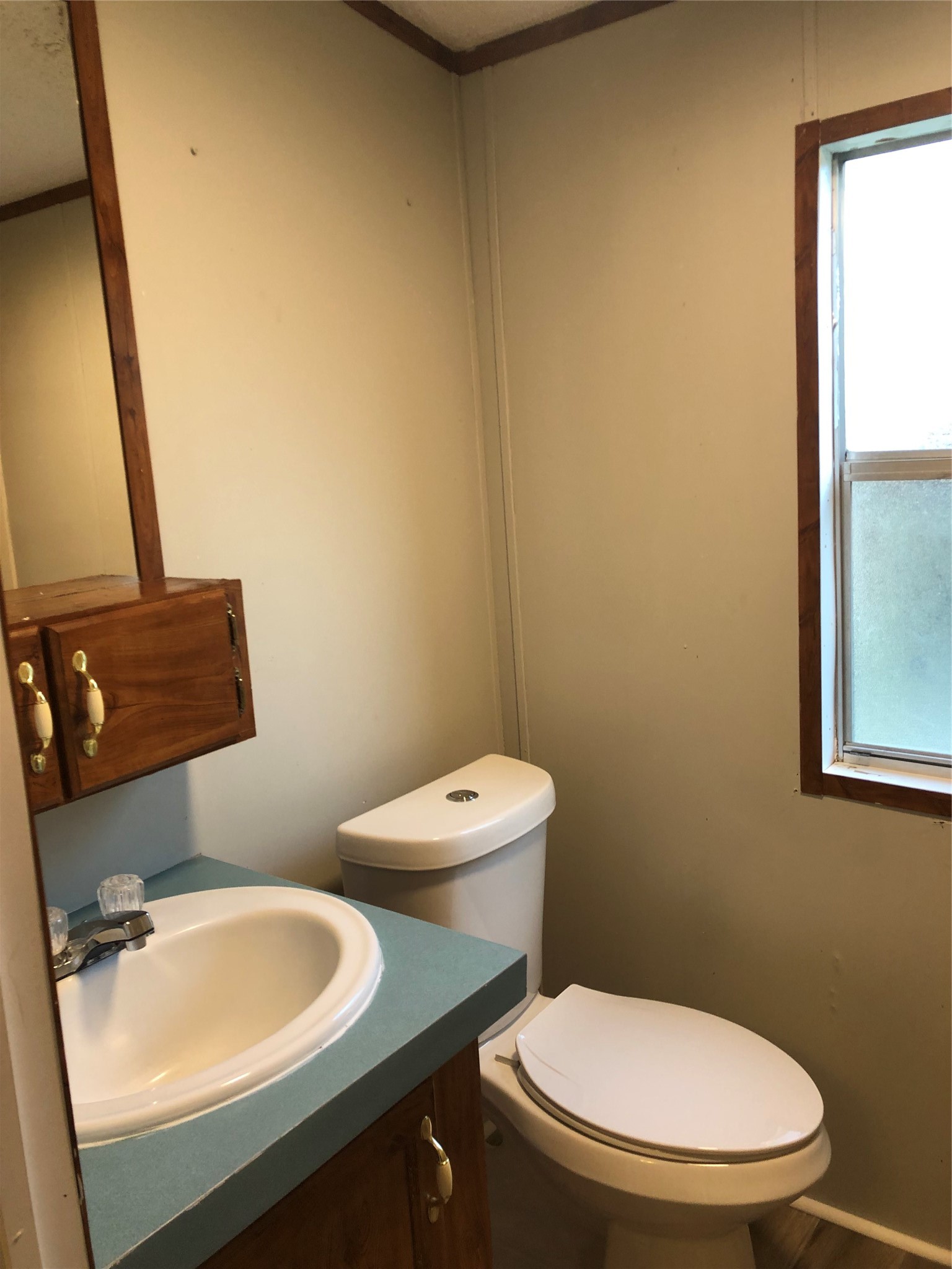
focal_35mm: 28
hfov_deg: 49.7
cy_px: 634
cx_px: 476
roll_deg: +5.1
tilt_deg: -8.7
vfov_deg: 63.4
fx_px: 1027
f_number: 1.8
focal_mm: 4
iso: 32
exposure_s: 1/24
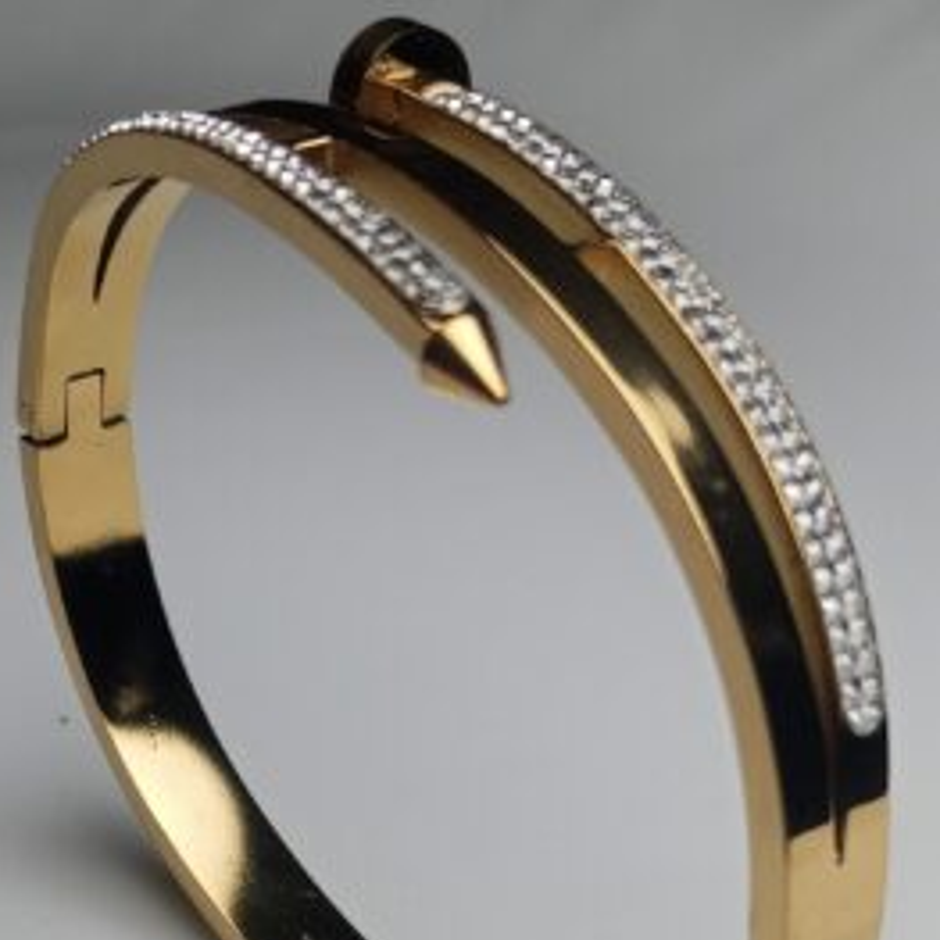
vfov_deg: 22.2
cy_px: 935
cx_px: 361
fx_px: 2304
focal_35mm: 75
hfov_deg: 23.0
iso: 50
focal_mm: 3.98
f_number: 1.8
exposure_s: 1/421
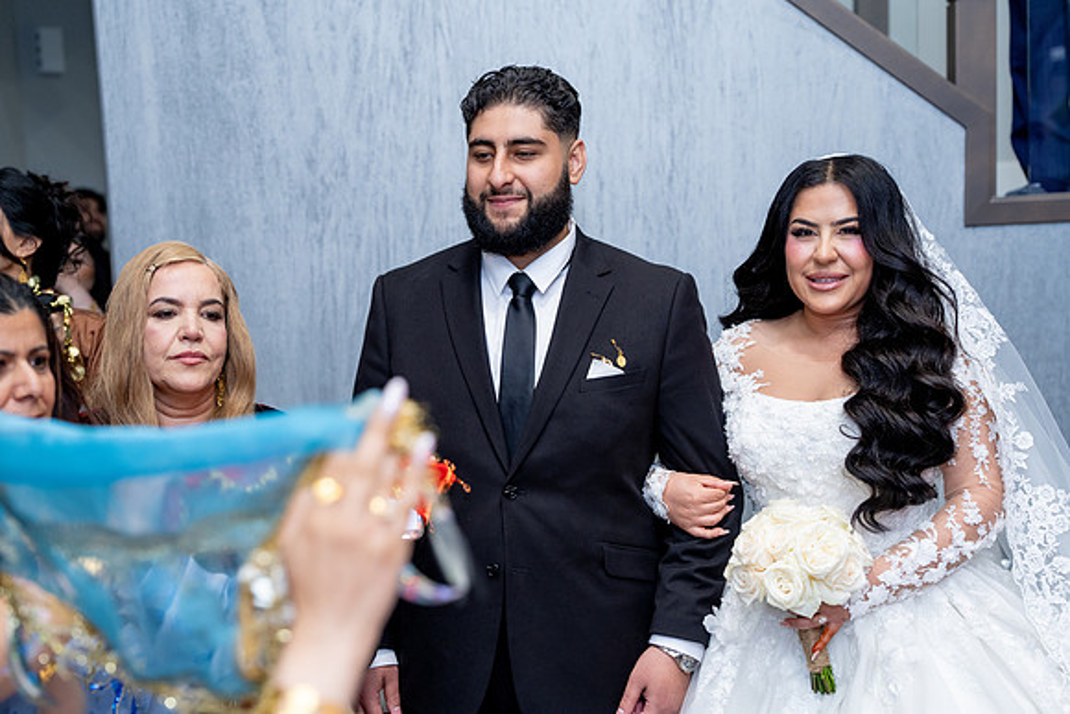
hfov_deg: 38.2
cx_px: 535
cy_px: 357
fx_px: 1546
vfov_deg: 26.0
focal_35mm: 52
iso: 1000
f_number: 2.8
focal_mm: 52
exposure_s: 1/160
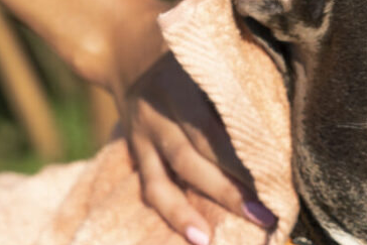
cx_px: 249
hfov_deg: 11.5
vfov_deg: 7.7
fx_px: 1815
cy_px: 142
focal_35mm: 178
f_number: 4.5
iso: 200
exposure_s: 1/1000
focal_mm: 54
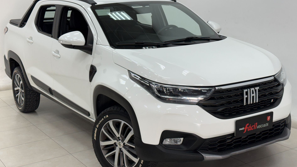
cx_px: 148
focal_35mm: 53
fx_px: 417
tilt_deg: -10.4
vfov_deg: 22.6
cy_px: 76
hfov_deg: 39.2
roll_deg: +2.8
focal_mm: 6.76
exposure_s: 1/154
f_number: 1.78
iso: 64
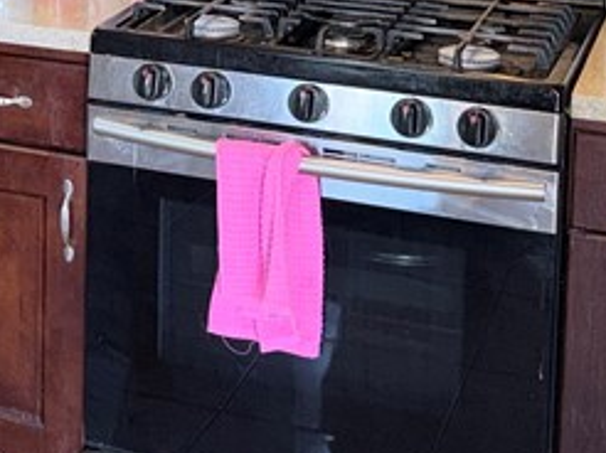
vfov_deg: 14.0
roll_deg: -0.9
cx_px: 15
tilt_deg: -6.9
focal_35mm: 100
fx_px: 1749
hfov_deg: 19.2
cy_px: -182
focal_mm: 6.76
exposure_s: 1/27
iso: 80
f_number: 1.78
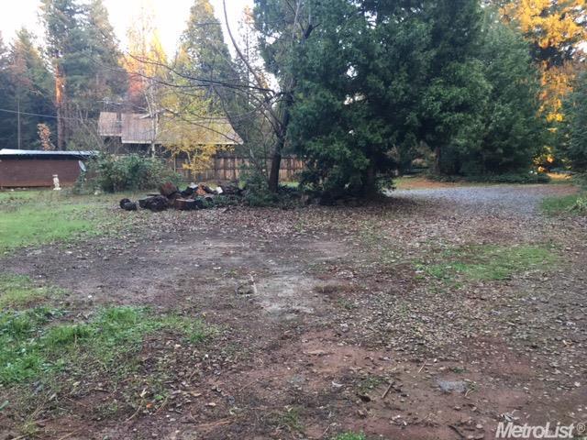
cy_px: 220
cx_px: 294
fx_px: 492
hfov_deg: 61.7
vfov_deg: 48.2
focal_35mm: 29
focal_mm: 4.15
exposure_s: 1/30
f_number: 2.2
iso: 100
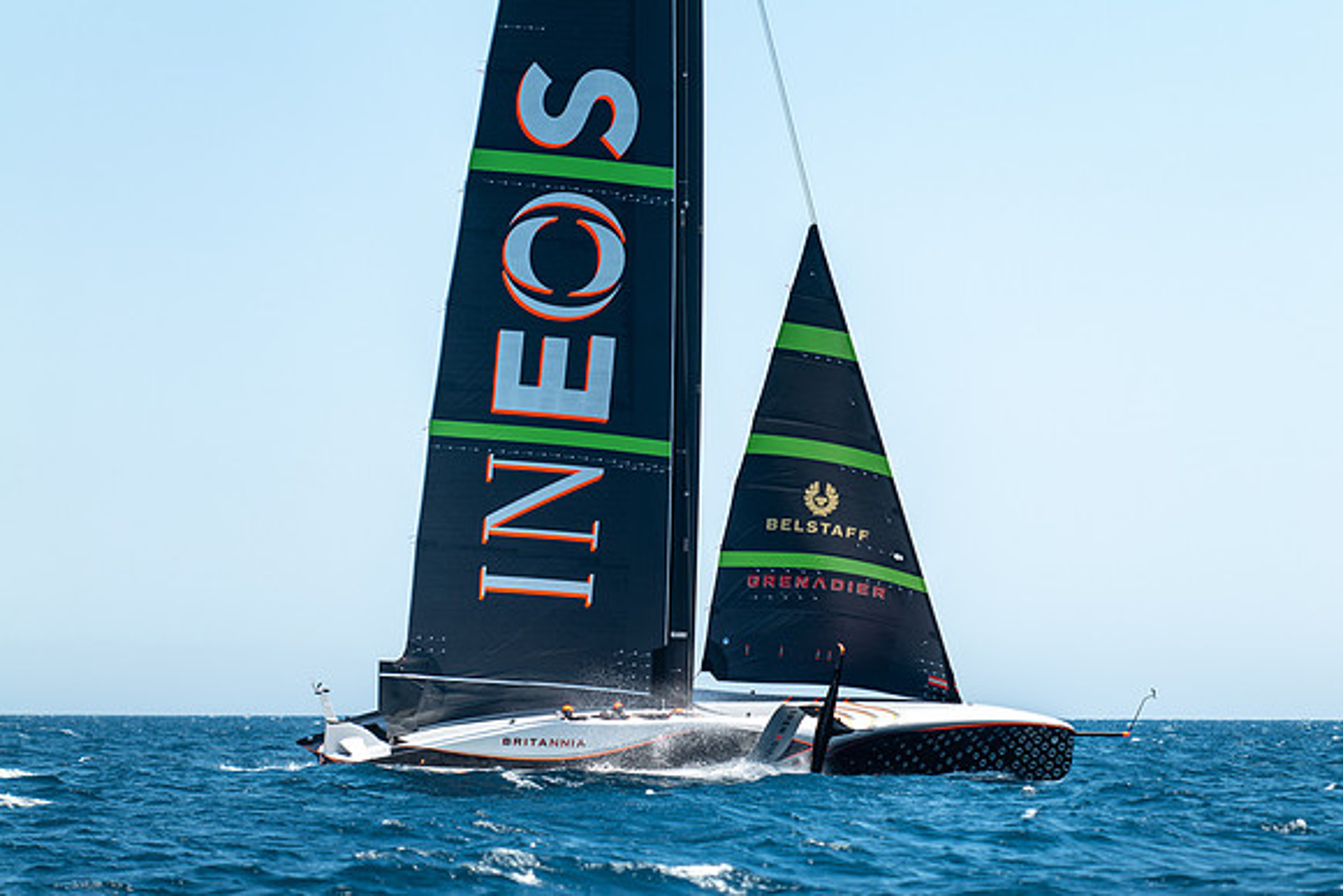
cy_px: 469
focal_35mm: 183
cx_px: 716
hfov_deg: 11.2
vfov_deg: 7.5
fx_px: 6840
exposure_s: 1/1600
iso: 100
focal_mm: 170
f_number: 2.8
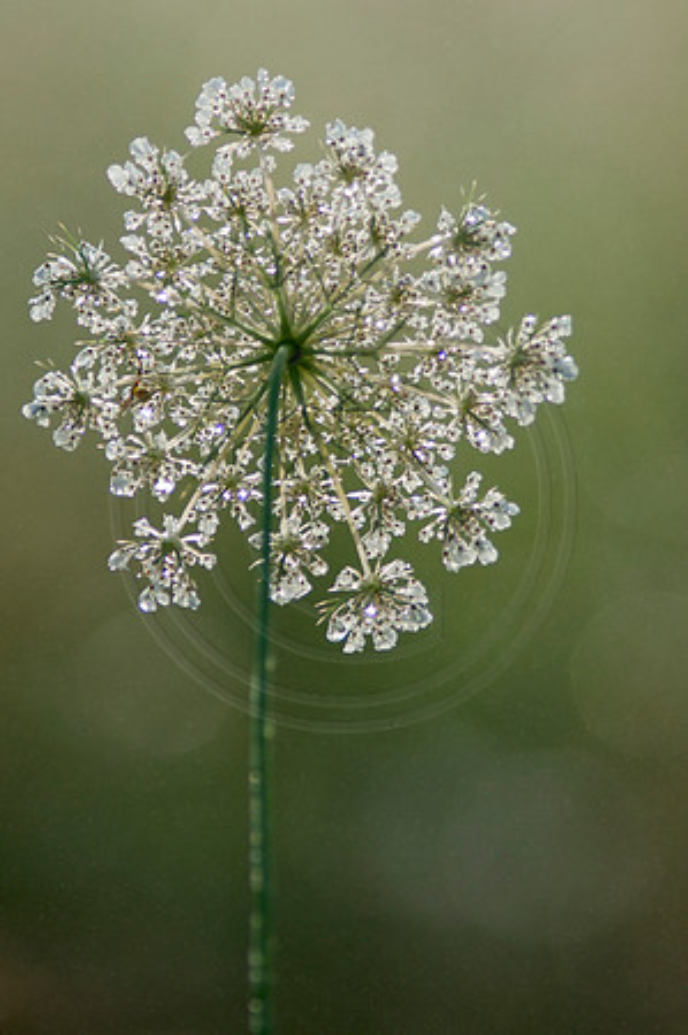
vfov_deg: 6.9
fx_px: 8619
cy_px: 518
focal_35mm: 300
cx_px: 344
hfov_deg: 4.6
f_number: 2.8
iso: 100
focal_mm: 200
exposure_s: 1/2000
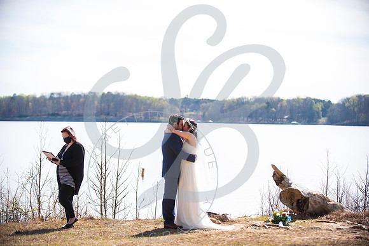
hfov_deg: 22.6
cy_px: 123
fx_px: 923
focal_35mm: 90
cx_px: 184
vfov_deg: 15.2
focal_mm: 90
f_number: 2.8
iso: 100
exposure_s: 1/800
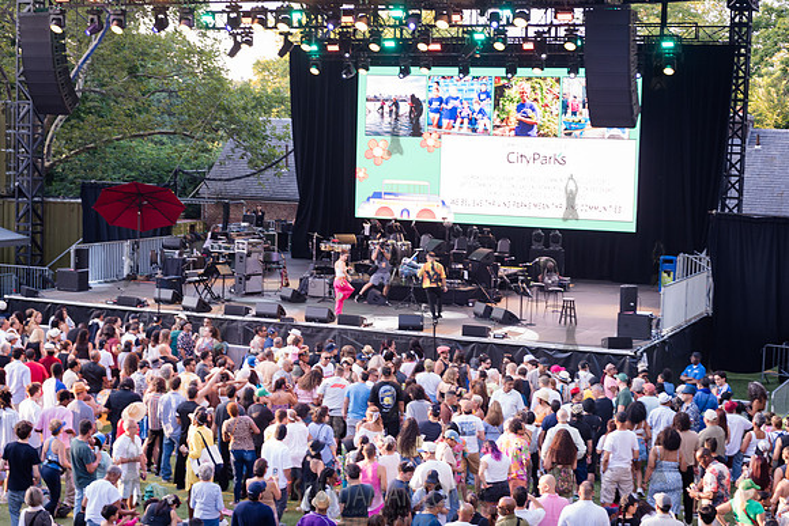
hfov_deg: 32.4
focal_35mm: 62
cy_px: 263
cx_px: 394
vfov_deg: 21.9
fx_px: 1359
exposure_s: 1/125
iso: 500
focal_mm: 62
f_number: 4
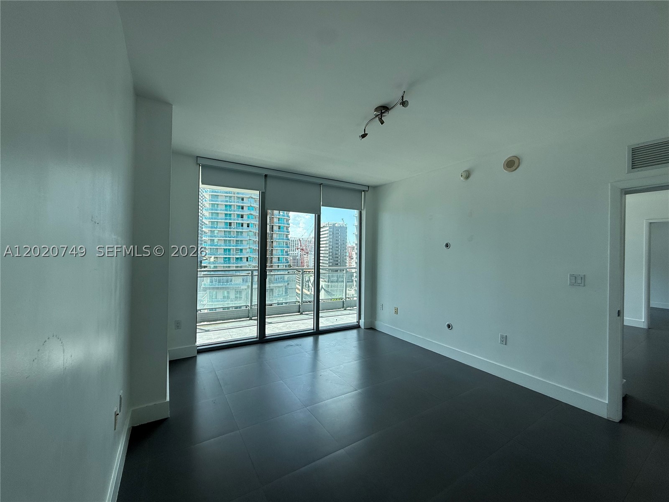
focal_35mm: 14
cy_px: 251
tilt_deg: +0.6
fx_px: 271
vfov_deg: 85.7
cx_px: 334
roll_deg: -1.6
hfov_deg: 102.1
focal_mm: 2.22
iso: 64
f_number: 2.2
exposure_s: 1/535
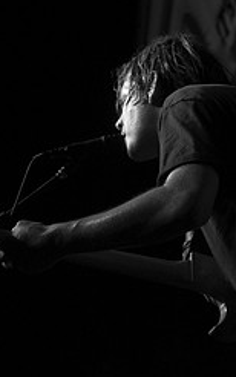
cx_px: 113
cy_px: 302
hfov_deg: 10.7
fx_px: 1264
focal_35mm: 123
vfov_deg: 16.8
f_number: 3.2
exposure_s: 1/160
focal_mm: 44
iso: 800
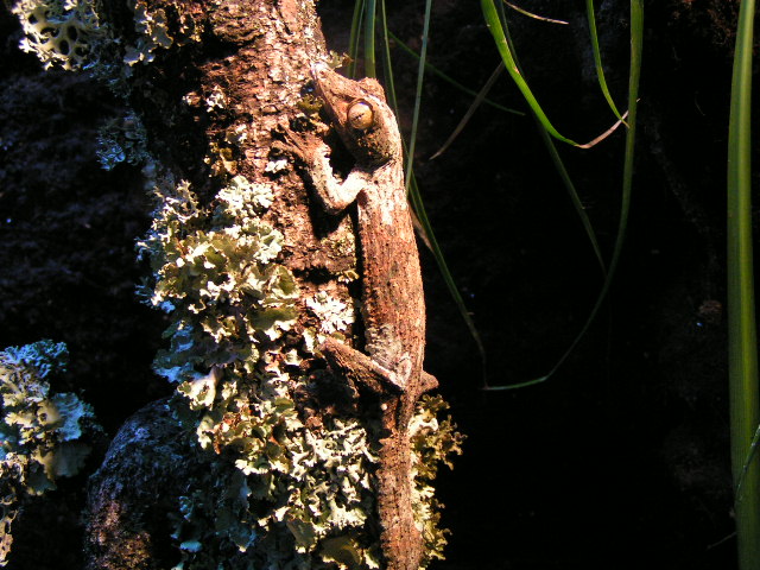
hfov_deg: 49.0
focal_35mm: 38
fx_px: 834
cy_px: 285
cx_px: 380
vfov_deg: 37.7
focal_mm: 5.8
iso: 200
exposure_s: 1/15
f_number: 2.8
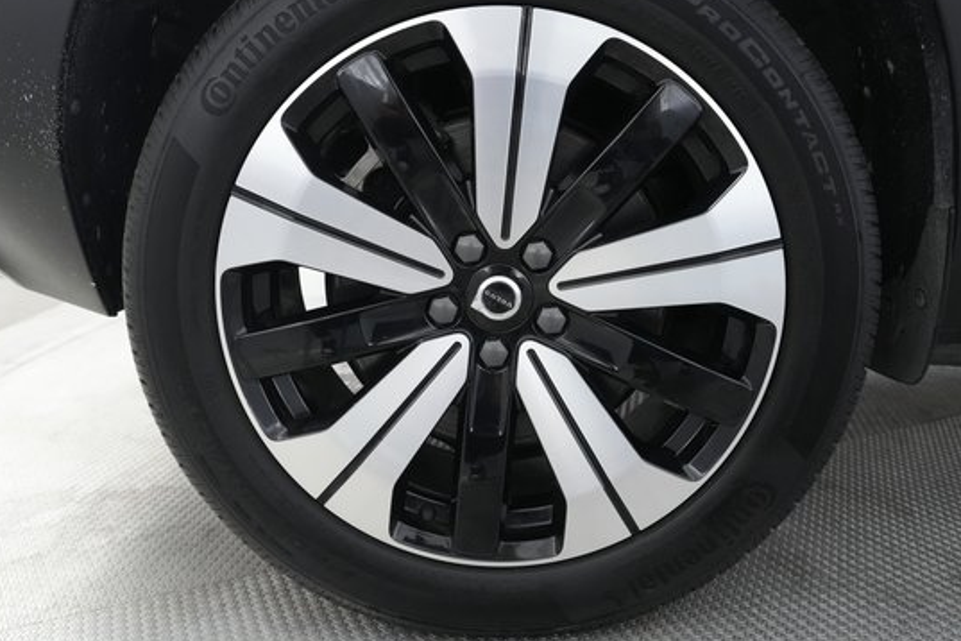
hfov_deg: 60.3
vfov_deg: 42.3
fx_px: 827
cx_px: 492
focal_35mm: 31
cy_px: 299
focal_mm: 26
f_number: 4
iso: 6400
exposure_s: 1/160
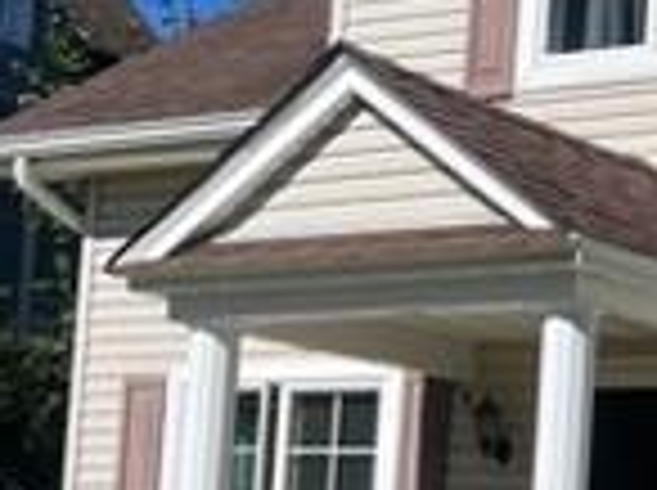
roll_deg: -2.2
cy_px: 566
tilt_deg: +4.8
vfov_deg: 12.7
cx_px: 1134
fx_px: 2160
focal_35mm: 114
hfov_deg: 15.2
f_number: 1.6
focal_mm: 5.1
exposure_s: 1/5076
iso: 50
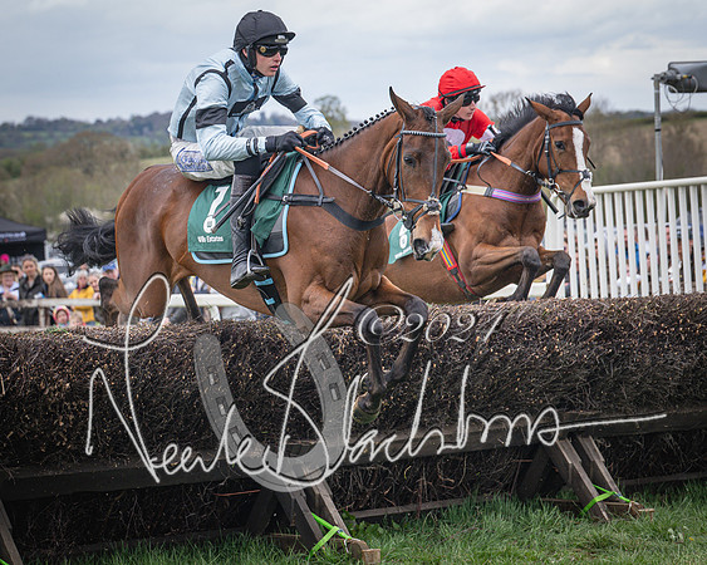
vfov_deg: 12.3
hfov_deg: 15.4
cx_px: 353
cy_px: 297
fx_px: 2622
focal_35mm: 125
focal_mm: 70
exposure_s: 1/1600
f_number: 4
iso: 500
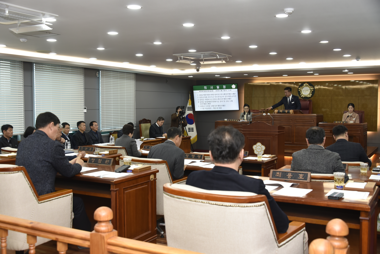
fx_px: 401
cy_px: 127
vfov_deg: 35.1
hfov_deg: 50.7
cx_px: 190
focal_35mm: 38
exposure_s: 1/100
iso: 800
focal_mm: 38
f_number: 5
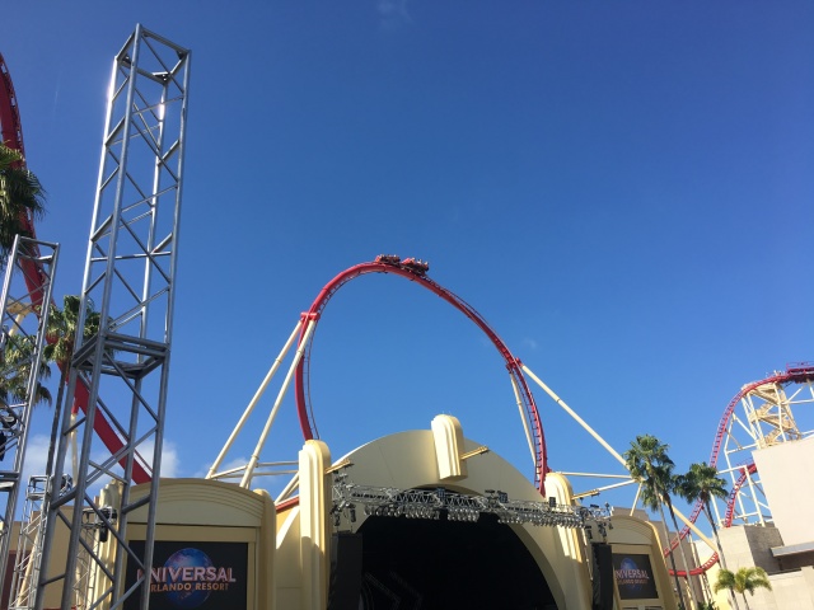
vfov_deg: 48.2
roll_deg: +6.7
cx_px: 407
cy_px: 305
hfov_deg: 61.7
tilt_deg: +28.0
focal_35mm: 29
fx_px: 682
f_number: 2.2
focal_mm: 4.15
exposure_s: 1/1241
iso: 25
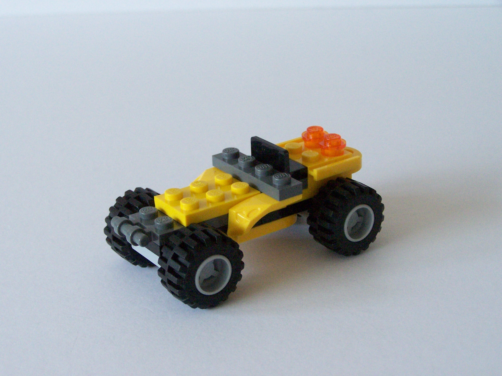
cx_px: 251
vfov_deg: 21.9
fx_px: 972
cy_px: 188
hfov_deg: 29.0
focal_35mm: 67
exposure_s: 1/10
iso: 400
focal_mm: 11.1
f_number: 3.6
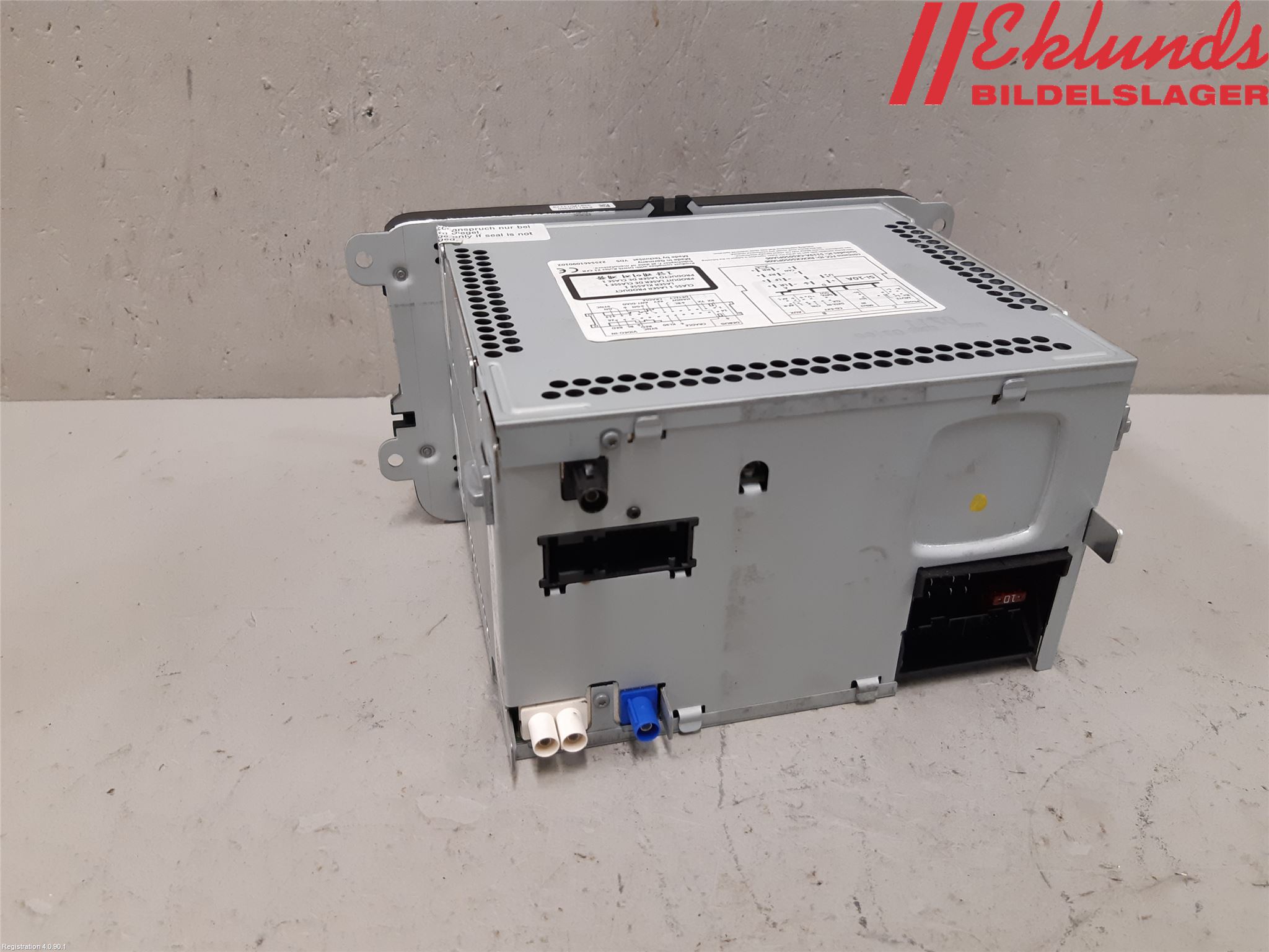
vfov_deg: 53.1
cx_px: 634
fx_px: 953
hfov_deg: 67.3
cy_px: 476
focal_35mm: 26
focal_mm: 3.93
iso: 125
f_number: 1.7
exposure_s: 1/50
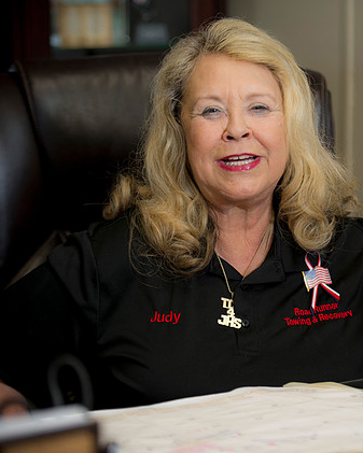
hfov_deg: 9.8
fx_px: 2121
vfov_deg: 12.2
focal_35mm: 158
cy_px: 226
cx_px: 271
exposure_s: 1/80
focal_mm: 110
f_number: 2.8
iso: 400
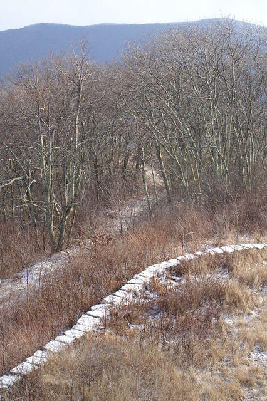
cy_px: 200
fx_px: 752
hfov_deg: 20.1
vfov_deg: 29.9
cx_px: 134
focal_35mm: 68
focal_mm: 45
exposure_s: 1/100
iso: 100
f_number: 6.3
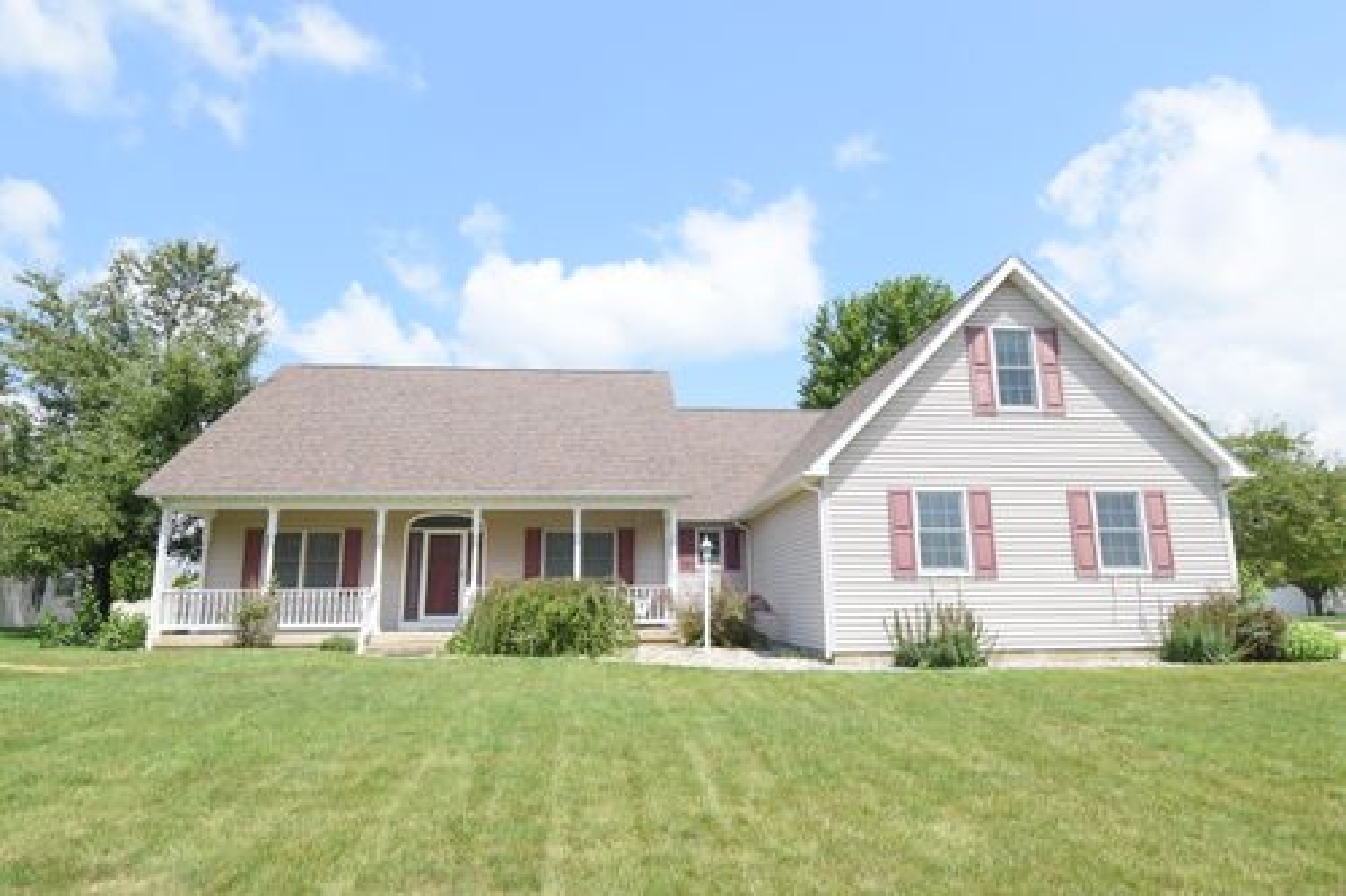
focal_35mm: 20
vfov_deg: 63.2
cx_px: 673
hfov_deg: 85.4
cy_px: 448
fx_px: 729
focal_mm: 13
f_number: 8
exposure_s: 1/250
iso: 180
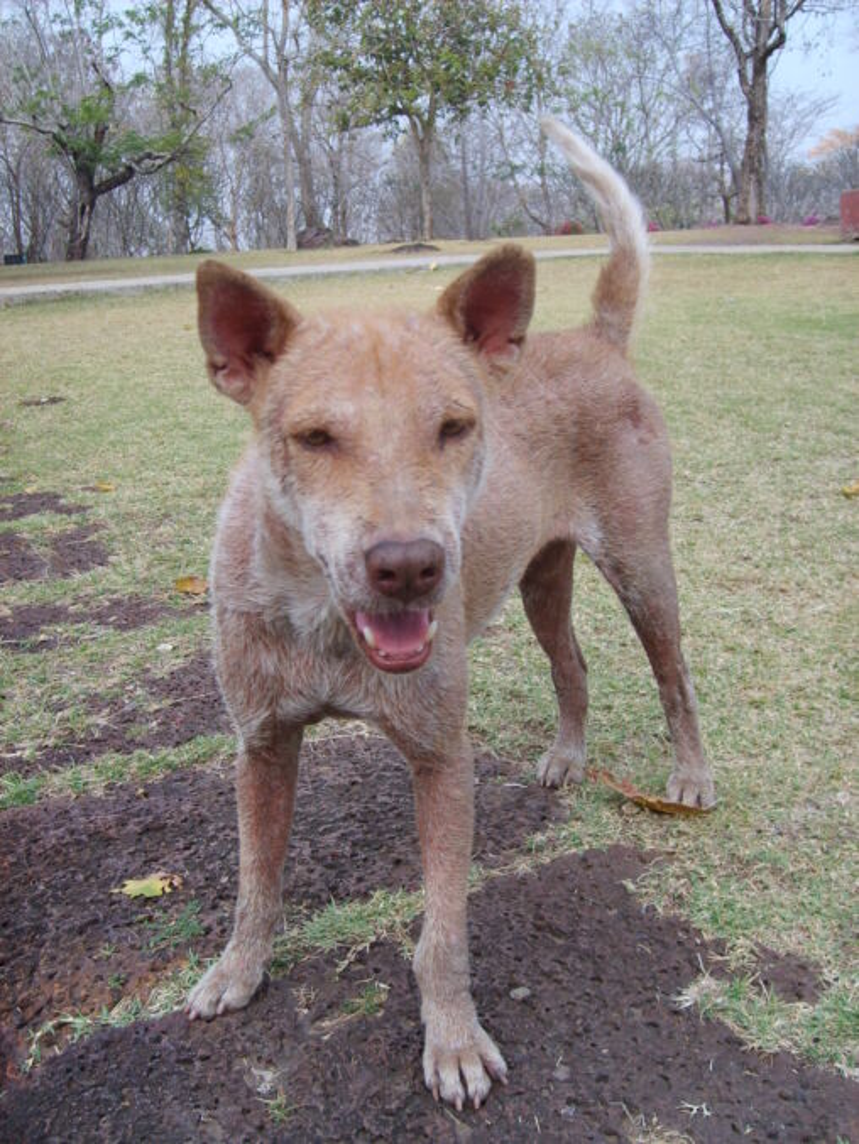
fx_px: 1158
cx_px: 430
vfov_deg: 52.6
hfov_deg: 40.7
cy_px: 572
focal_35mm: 35
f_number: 2.8
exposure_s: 1/500
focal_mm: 5.8
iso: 50
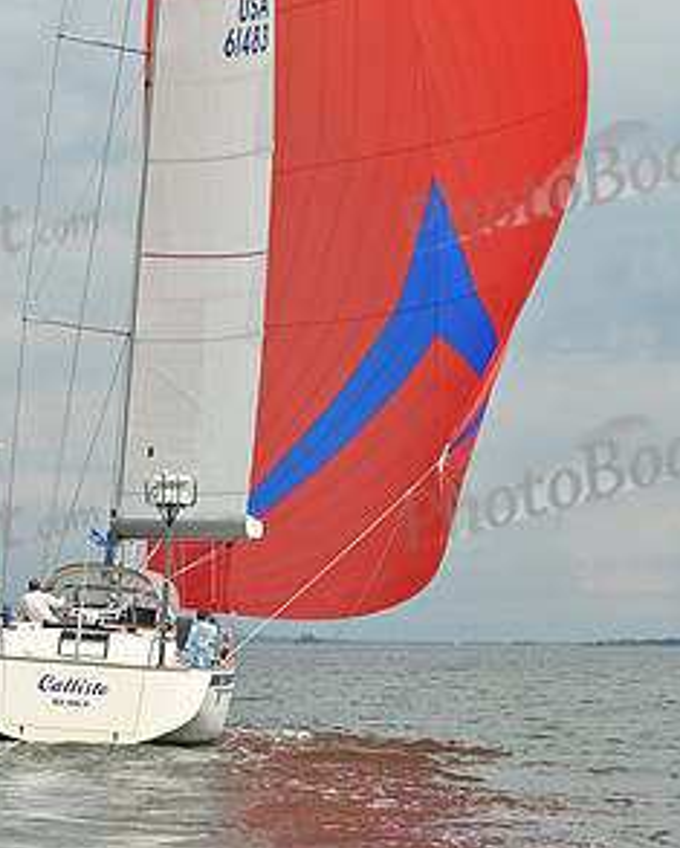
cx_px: 250
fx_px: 3265
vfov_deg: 14.6
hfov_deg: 11.9
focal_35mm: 130
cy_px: 72
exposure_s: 1/1250
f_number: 9
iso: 320
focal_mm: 70
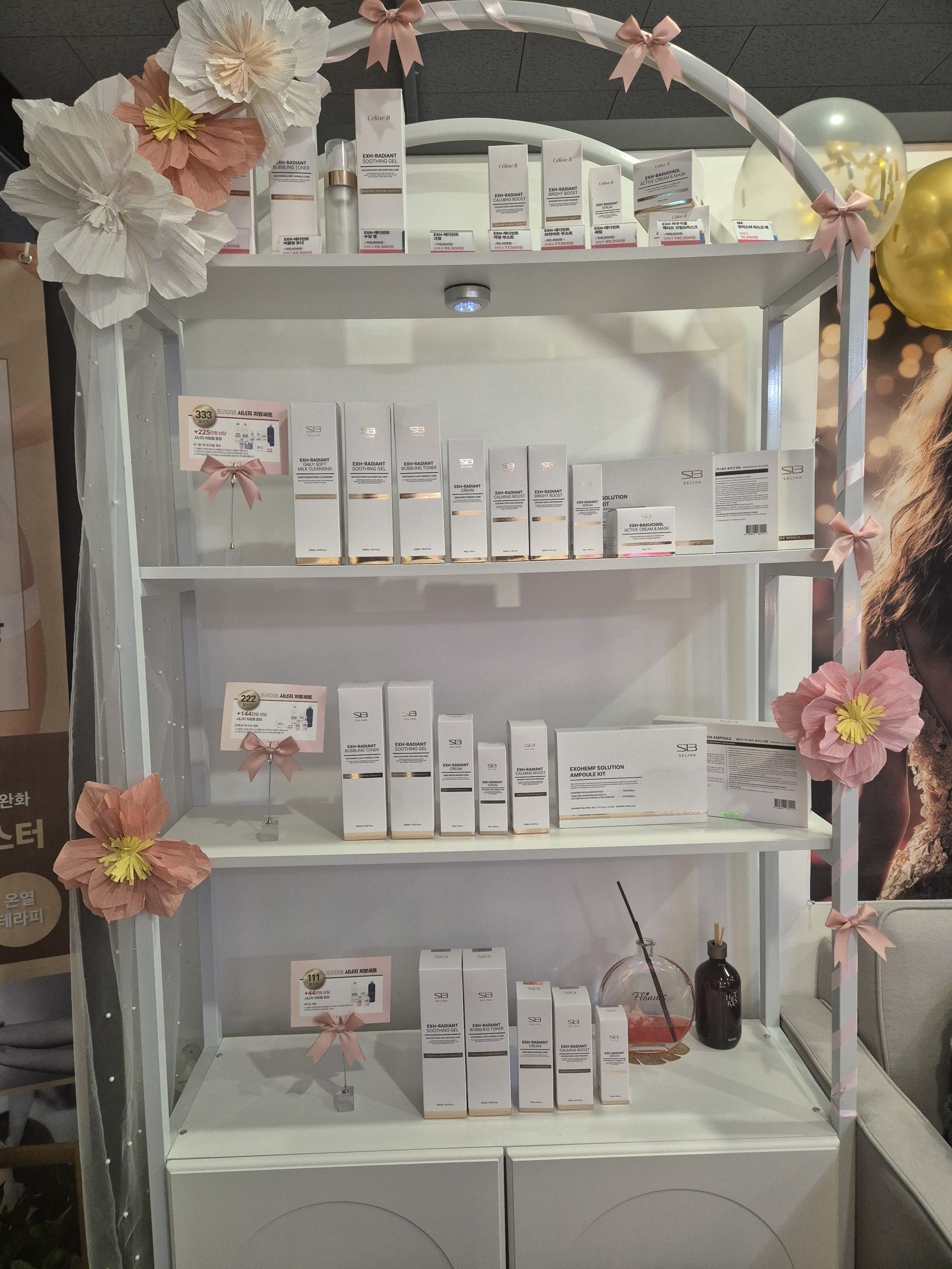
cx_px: 476
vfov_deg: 73.9
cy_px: 634
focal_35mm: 23
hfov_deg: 58.9
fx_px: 843
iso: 640
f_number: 1.8
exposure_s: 1/120
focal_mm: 5.4
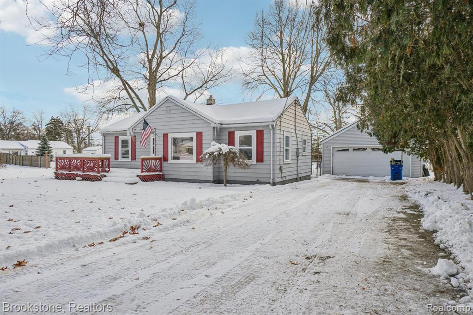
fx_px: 276
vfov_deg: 59.5
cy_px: 158
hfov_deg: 81.2
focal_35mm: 21
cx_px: 236
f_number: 8
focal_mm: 14
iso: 100
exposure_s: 1/350
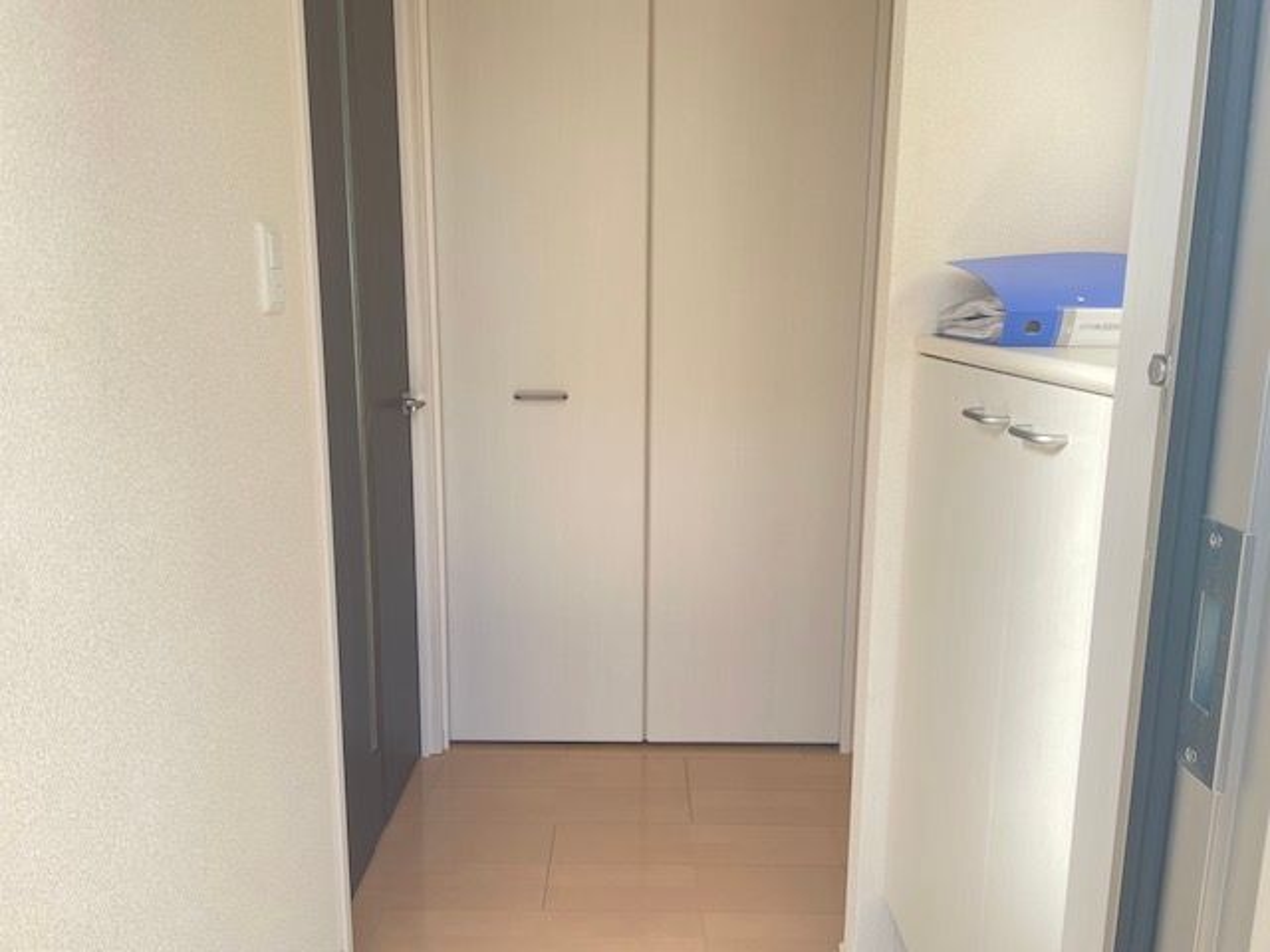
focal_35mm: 26
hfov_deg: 67.3
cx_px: 635
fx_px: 954
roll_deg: +0.2
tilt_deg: -11.1
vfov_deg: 53.1
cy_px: 476
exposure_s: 1/183
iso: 32
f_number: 1.6
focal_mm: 4.2
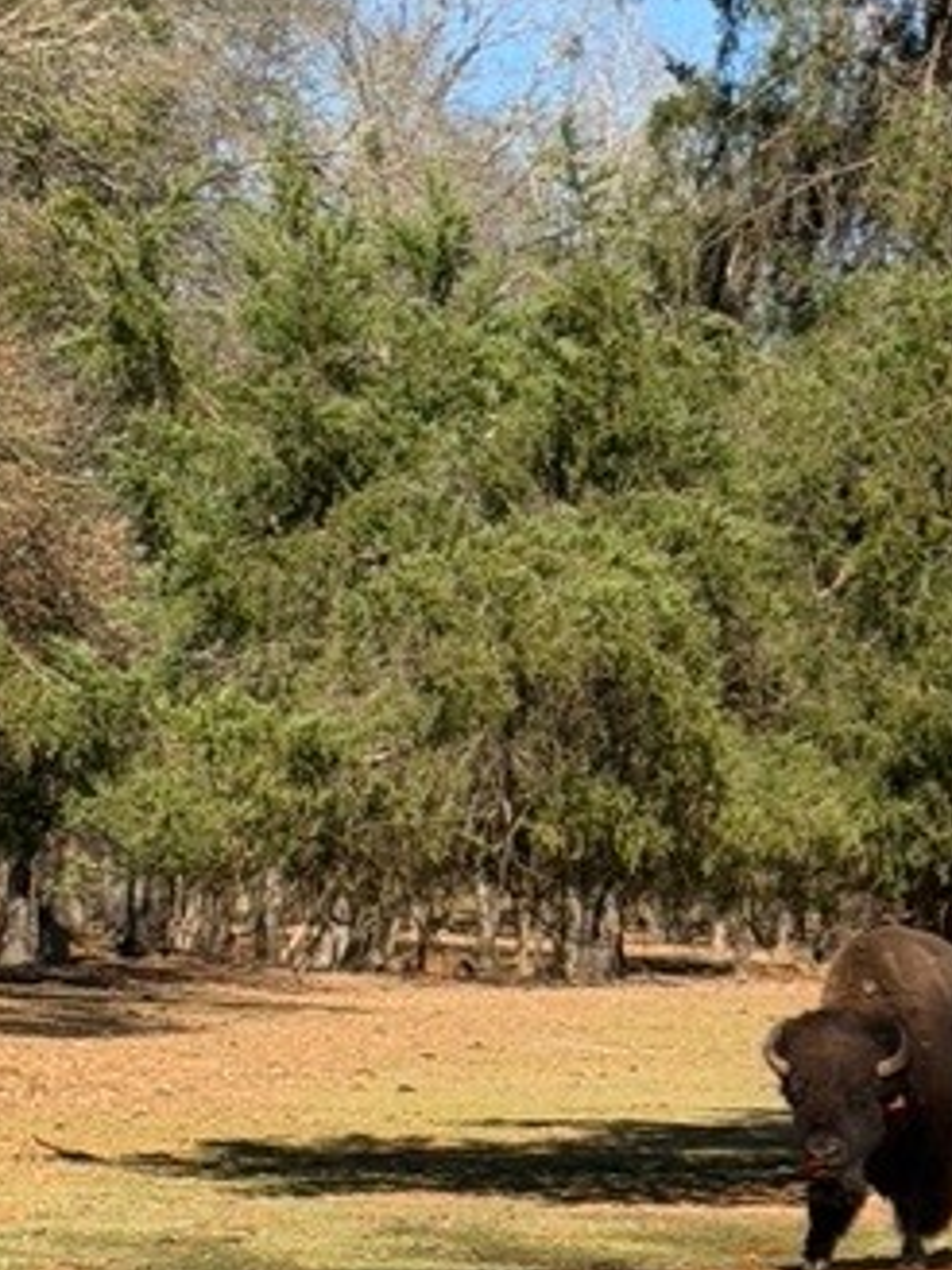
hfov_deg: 9.7
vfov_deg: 12.9
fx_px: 5500
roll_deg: -1.4
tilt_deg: -4.8
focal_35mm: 150
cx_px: 1267
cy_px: 1378
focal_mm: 6.76
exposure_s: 1/3704
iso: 64
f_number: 1.78
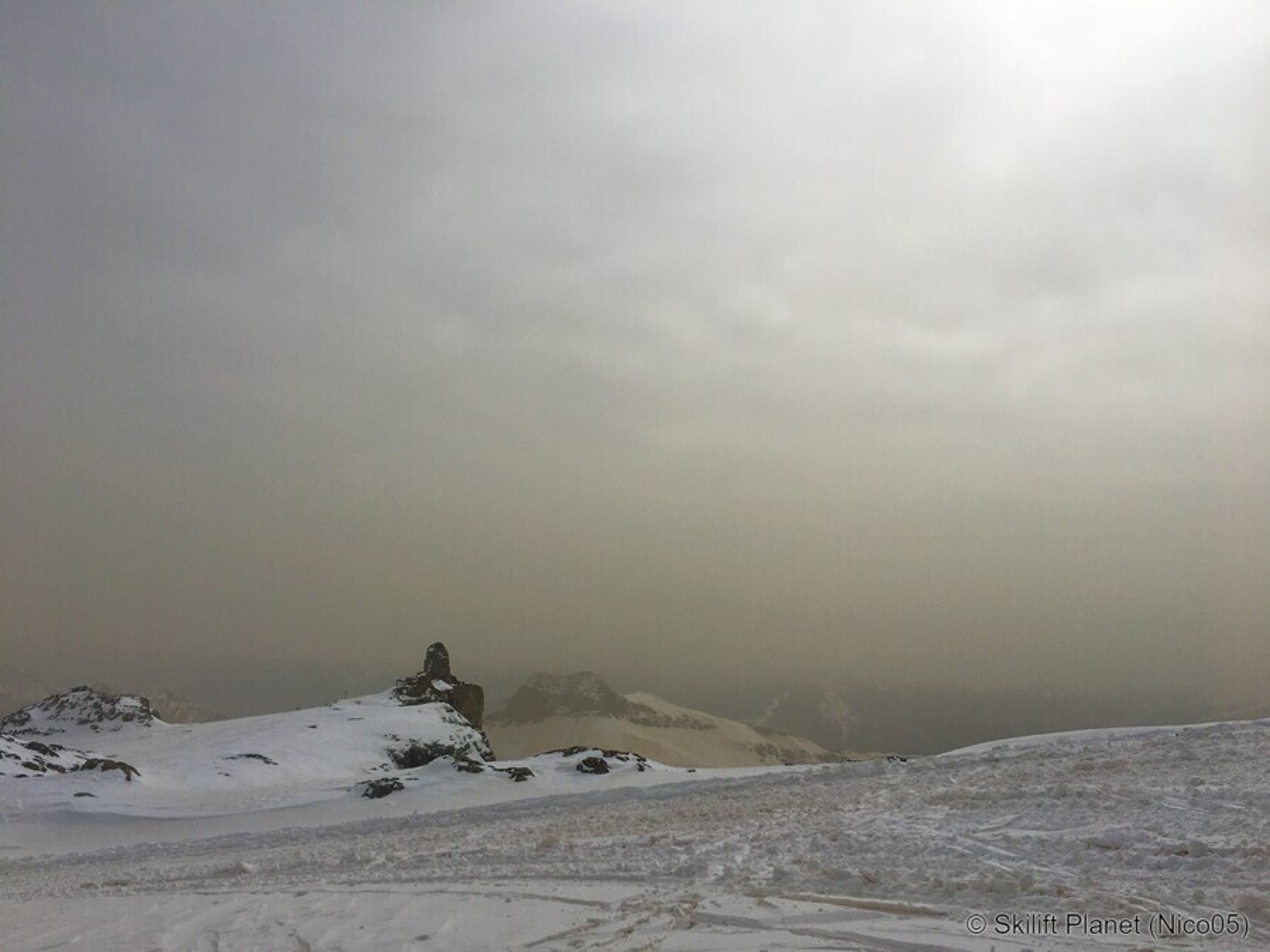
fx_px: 1064
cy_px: 476
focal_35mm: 29
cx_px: 635
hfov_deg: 61.7
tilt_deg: +7.7
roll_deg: -1.1
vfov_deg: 48.2
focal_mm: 4.15
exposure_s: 1/10989
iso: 25
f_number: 2.2
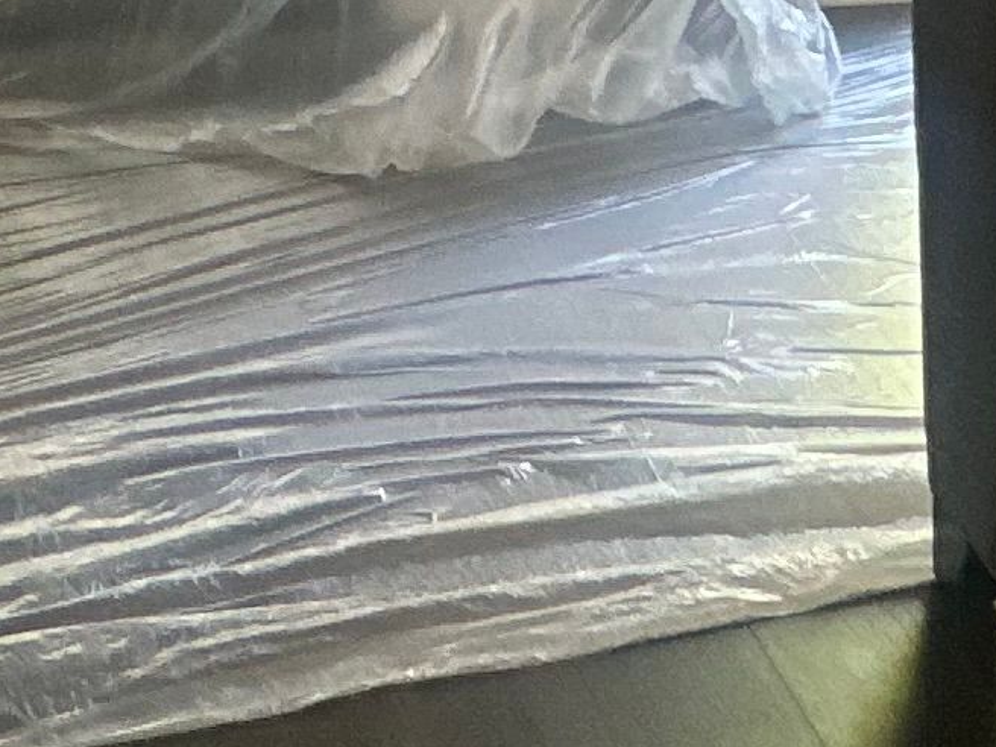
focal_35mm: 86
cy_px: -670
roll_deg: -1.2
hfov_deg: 22.3
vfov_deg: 14.6
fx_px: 2474
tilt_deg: -7.2
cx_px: 118
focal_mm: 2.22
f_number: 2.2
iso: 200
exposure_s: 1/60
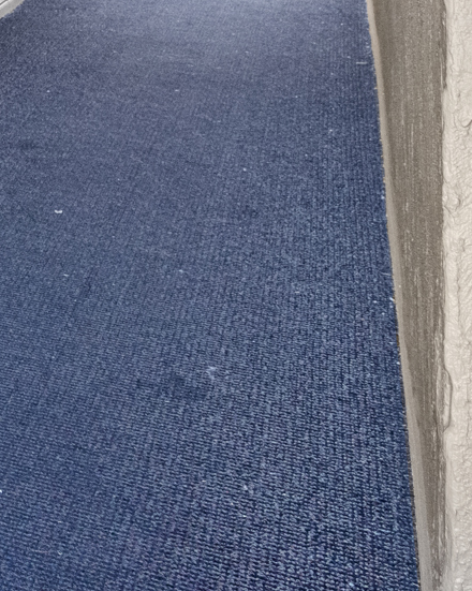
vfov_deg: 20.4
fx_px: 1453
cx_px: -797
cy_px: -239
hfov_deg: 12.4
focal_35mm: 83
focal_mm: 19.5
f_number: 8
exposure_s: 1/6
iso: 800
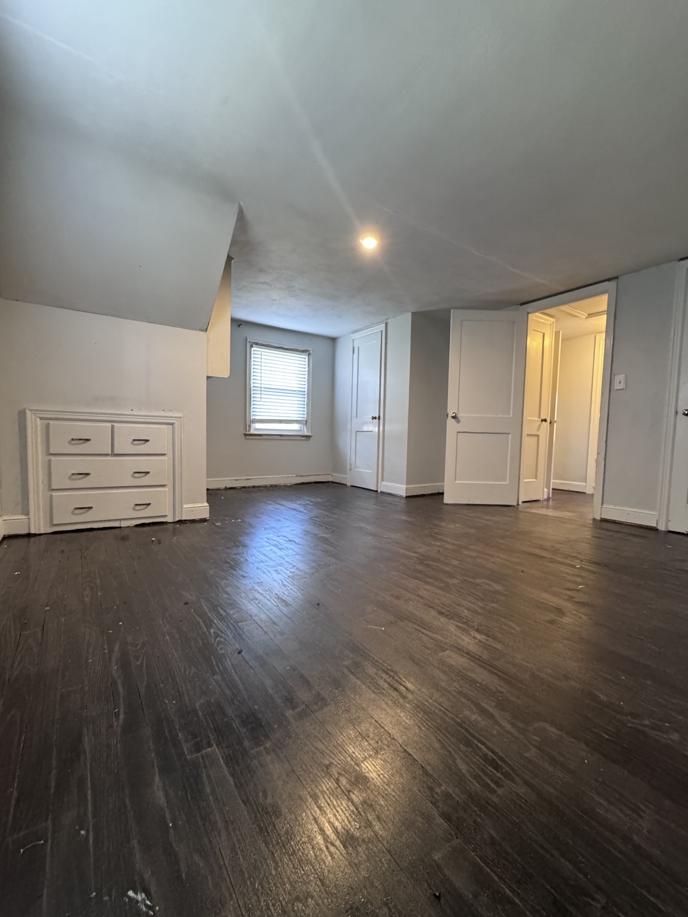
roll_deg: -1.2
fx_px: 397
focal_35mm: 15
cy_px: 464
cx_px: 355
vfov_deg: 98.2
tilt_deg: -4.8
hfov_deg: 81.7
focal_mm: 2.22
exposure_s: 1/60
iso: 1250
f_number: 2.2
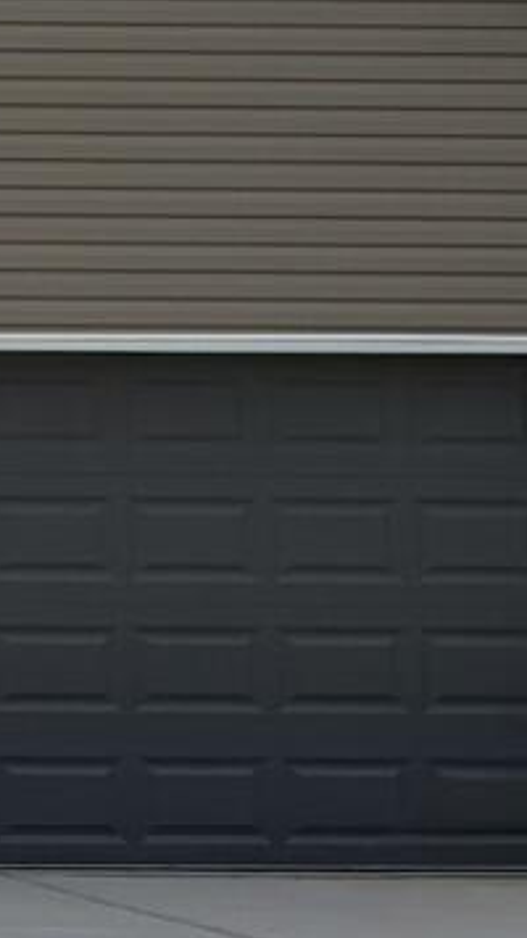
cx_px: -1307
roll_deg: +0.1
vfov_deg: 13.0
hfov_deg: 6.5
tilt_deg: +8.3
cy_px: 18
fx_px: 4053
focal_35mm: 163
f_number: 1.6
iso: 50
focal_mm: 5.96
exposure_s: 1/6993
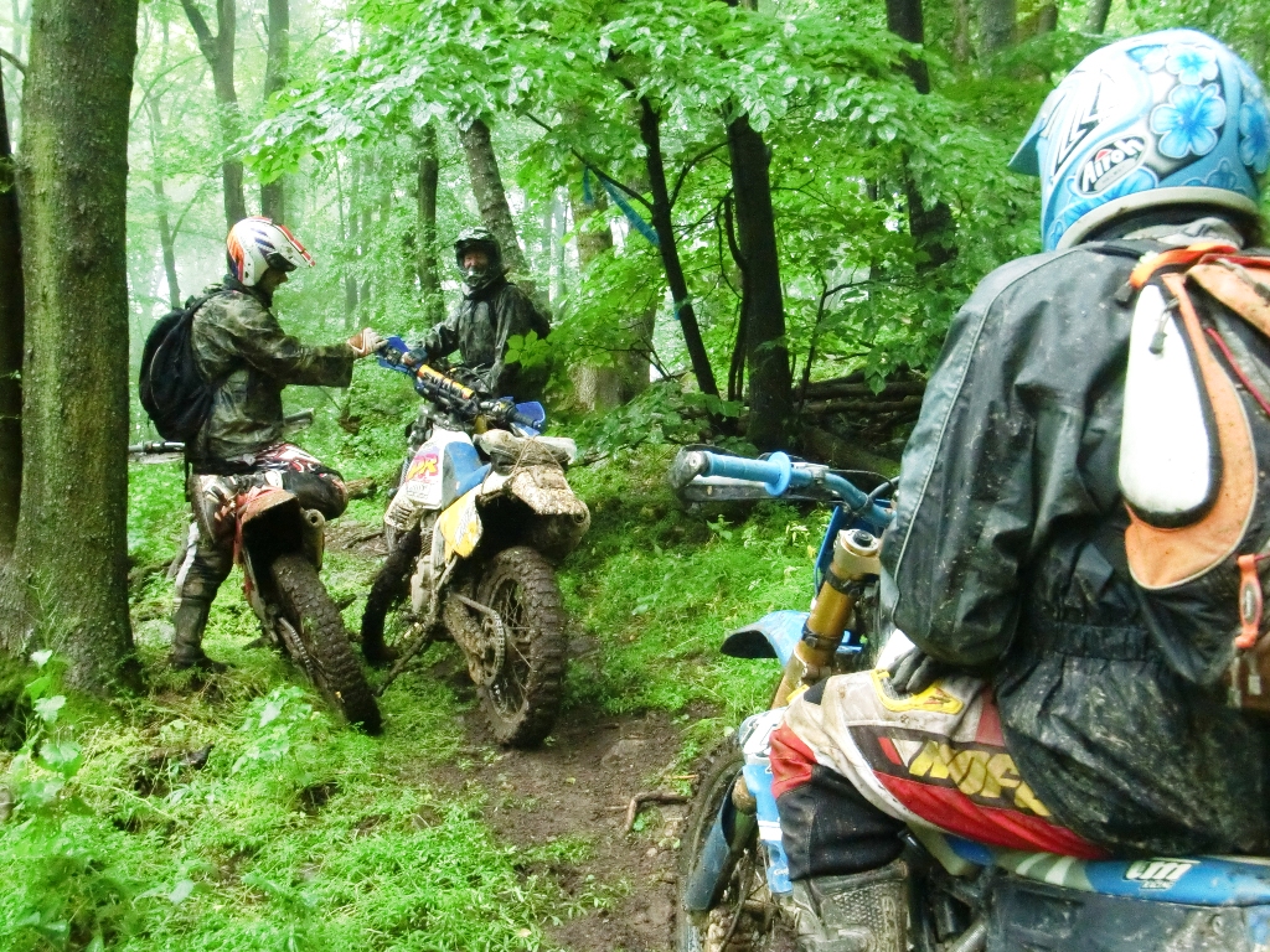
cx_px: 635
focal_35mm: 38
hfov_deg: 49.0
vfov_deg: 37.7
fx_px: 1394
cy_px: 476
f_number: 3.9
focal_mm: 6.66
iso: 640
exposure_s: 1/60
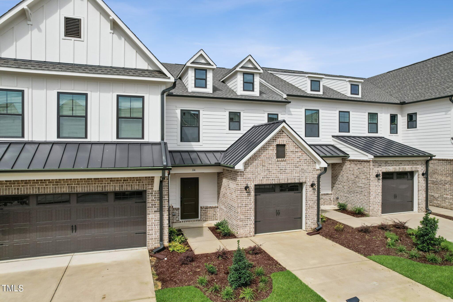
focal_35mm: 22
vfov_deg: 57.2
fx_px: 277
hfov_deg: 78.6
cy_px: 151
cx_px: 226
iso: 110
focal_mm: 8.38
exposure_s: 1/350
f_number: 2.8
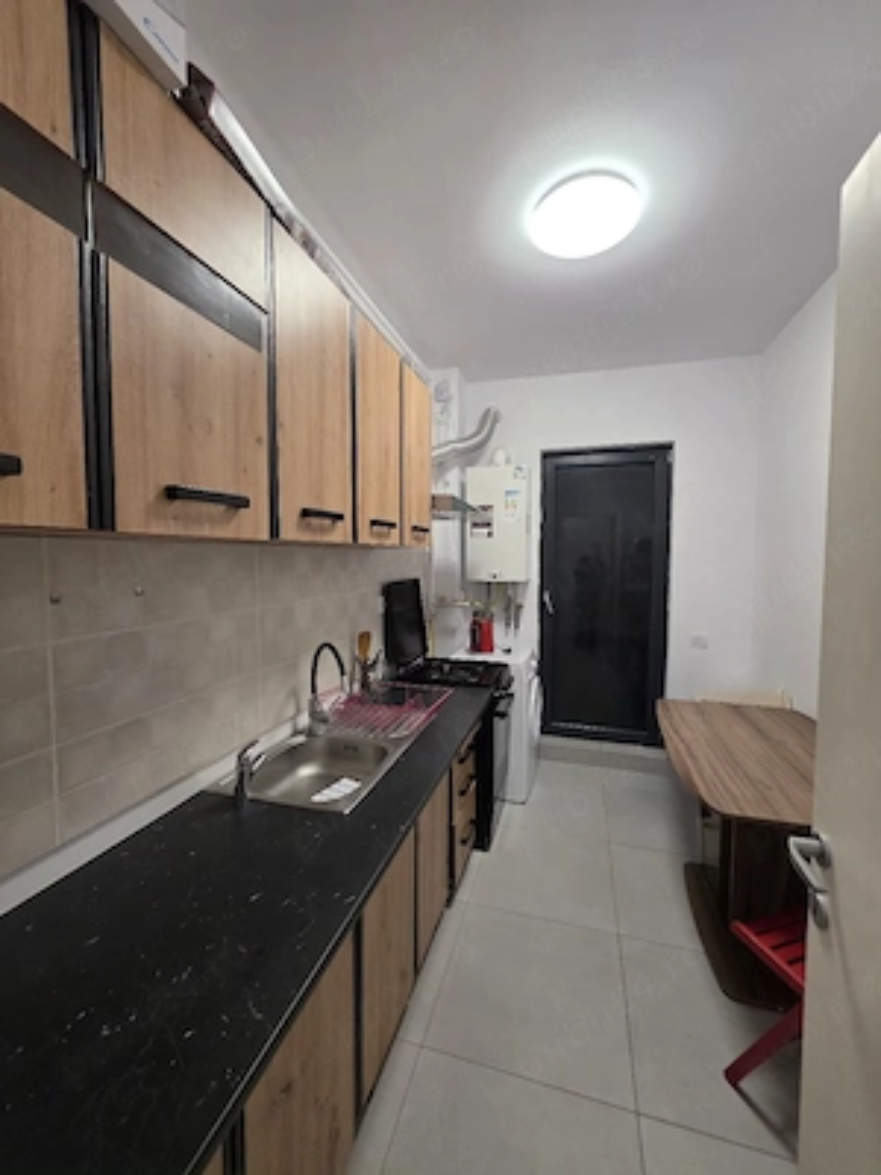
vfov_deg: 106.2
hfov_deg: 89.9
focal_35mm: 13
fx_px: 441
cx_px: 440
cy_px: 588
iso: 250
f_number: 1.9
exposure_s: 1/101
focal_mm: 2.2
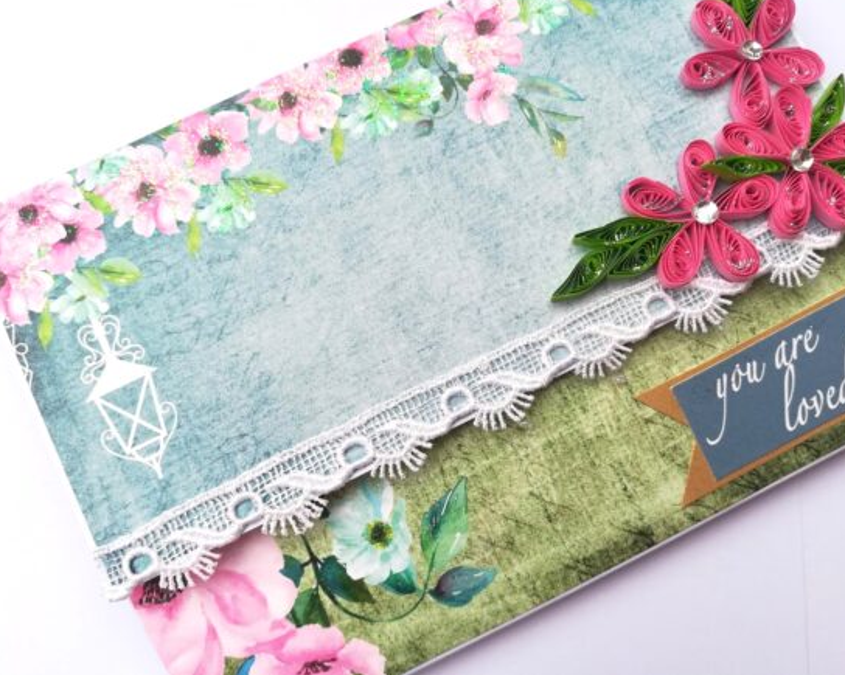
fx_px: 700
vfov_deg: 51.5
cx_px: 461
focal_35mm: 28
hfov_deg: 62.1
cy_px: 327
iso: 50
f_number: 2.2
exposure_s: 1/332
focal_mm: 3.83
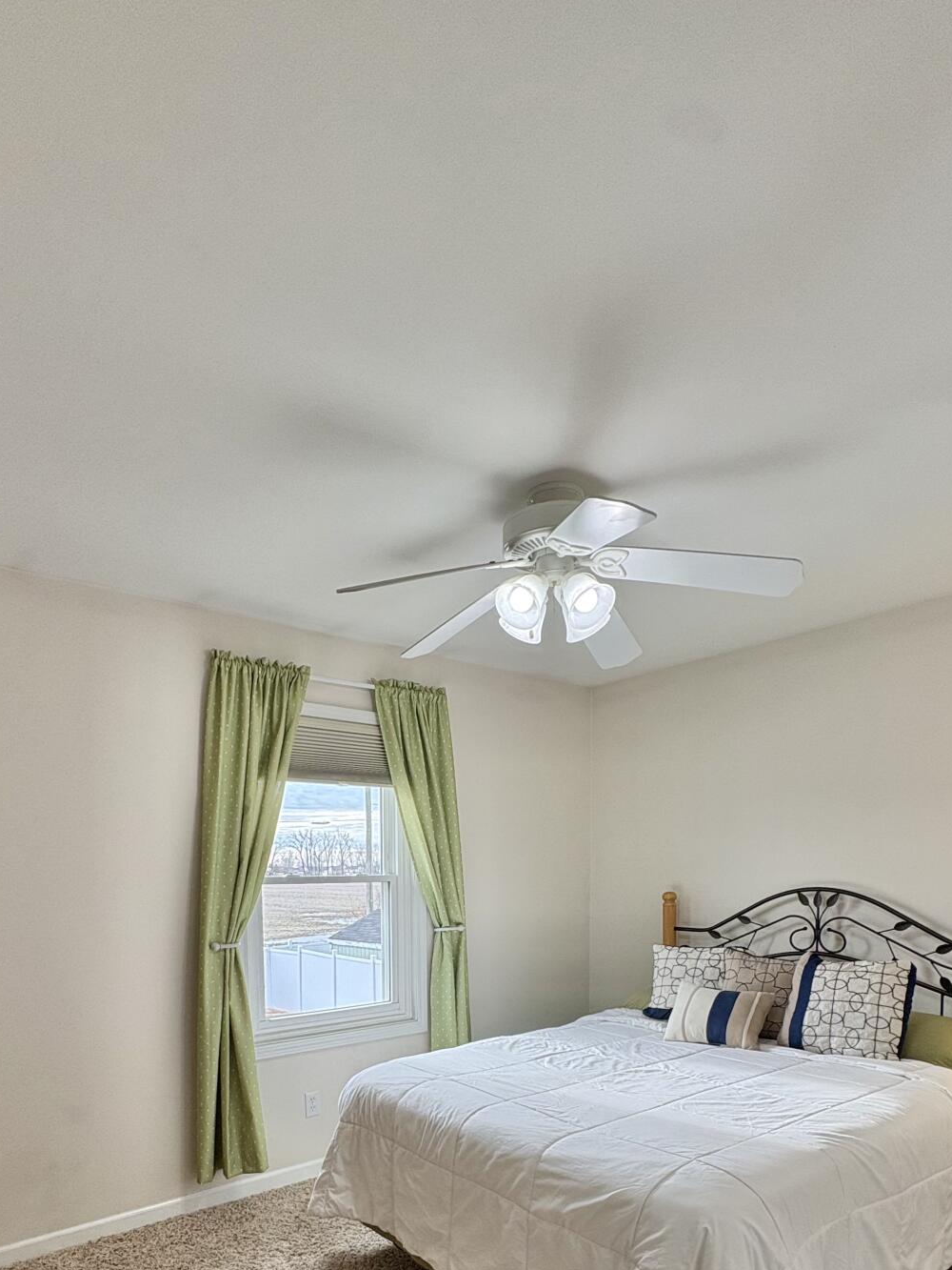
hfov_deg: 63.3
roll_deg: +0.7
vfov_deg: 74.2
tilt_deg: -4.1
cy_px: 930
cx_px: 427
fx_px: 770
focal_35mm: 21
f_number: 2.2
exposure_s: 1/129
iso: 64
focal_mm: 2.22
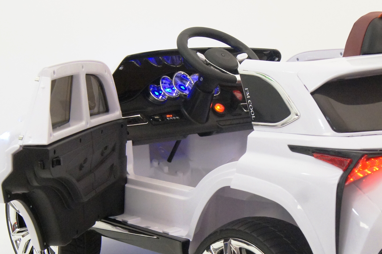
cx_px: 246
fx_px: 827
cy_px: 211
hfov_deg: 25.9
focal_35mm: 78
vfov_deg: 17.3
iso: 3200
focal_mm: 28
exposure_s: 1/60
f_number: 6.3
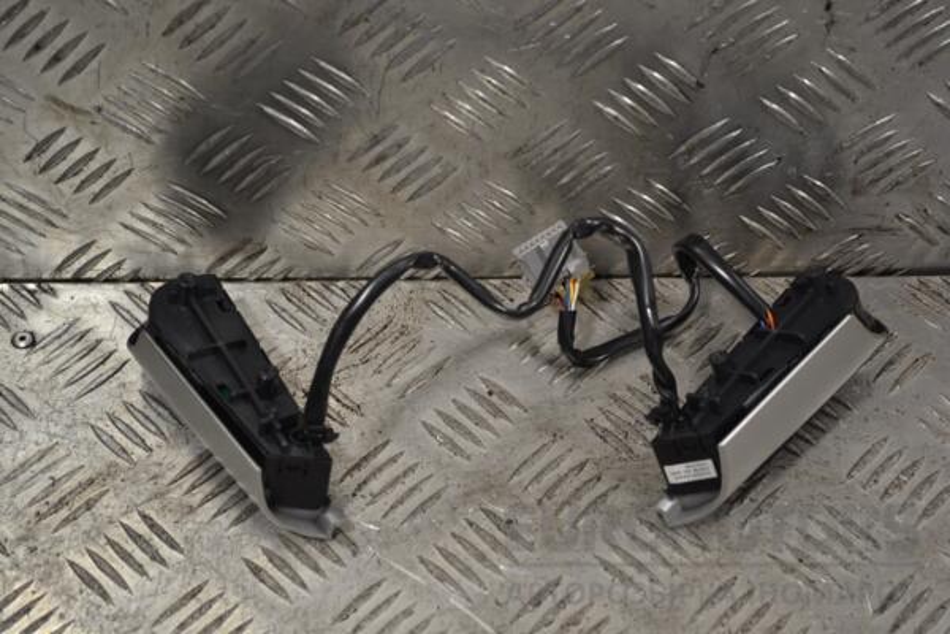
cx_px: 475
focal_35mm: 68
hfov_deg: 29.9
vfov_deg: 20.2
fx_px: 1781
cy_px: 317
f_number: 5.3
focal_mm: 45
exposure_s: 1/125
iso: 400
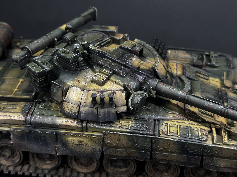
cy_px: 88
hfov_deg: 39.7
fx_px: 329
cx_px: 118
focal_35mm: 48
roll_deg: +1.9
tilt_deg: -32.5
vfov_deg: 30.3
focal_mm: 6.86
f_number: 1.78
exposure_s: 1/100
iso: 100
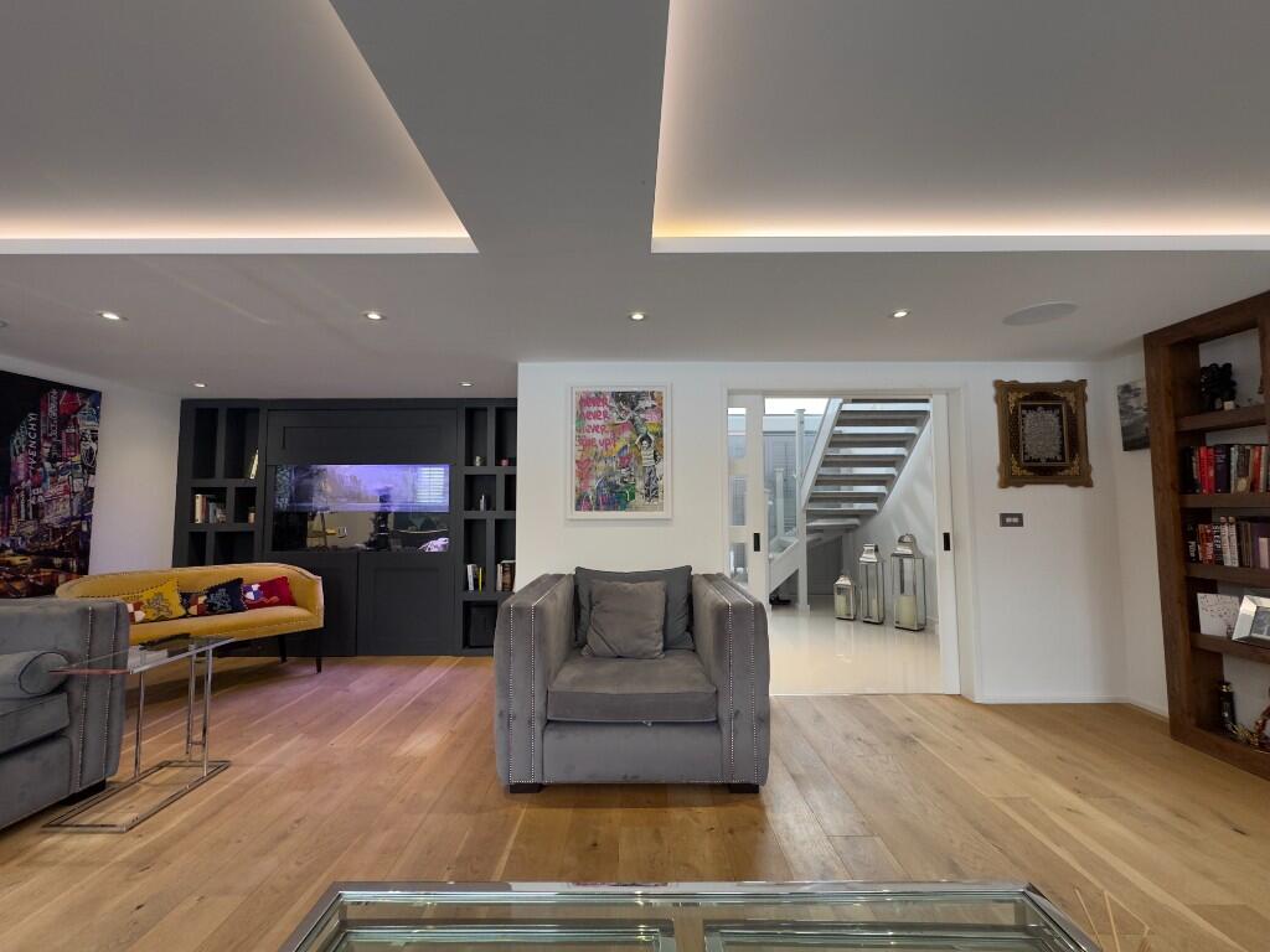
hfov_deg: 102.1
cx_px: 635
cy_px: 476
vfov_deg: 85.7
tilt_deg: +4.2
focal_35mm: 14
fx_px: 514
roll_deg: +0.0
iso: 160
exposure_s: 1/99
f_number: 2.2
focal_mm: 2.22
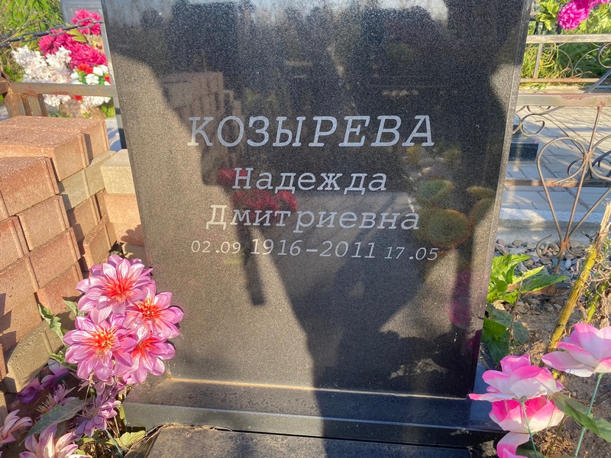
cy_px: 229
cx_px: 306
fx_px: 459
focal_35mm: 26
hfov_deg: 67.3
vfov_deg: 53.1
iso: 32
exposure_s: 1/417
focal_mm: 4.25
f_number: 1.8
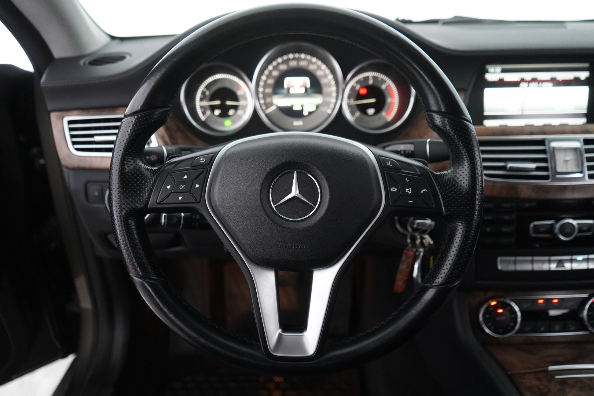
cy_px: 198
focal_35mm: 29
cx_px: 297
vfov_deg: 45.0
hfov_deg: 63.7
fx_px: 478
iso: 6400
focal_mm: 29
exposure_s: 1/60
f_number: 3.5
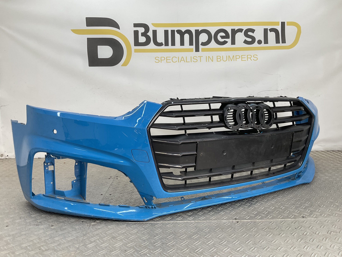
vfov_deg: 48.2
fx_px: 287
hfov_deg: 61.7
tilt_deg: -7.7
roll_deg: -0.7
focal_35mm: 29
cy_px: 128
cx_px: 171
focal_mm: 3
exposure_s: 1/142
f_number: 1.8
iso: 16
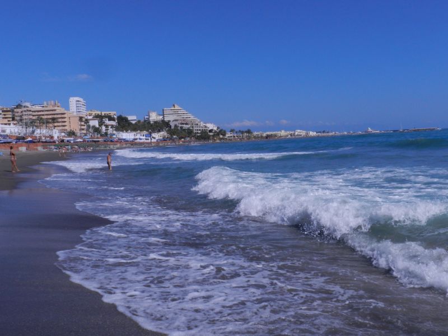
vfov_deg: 37.7
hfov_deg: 49.0
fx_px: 492
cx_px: 224
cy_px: 168
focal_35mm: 38
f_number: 8
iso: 160
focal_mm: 6.7
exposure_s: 1/800
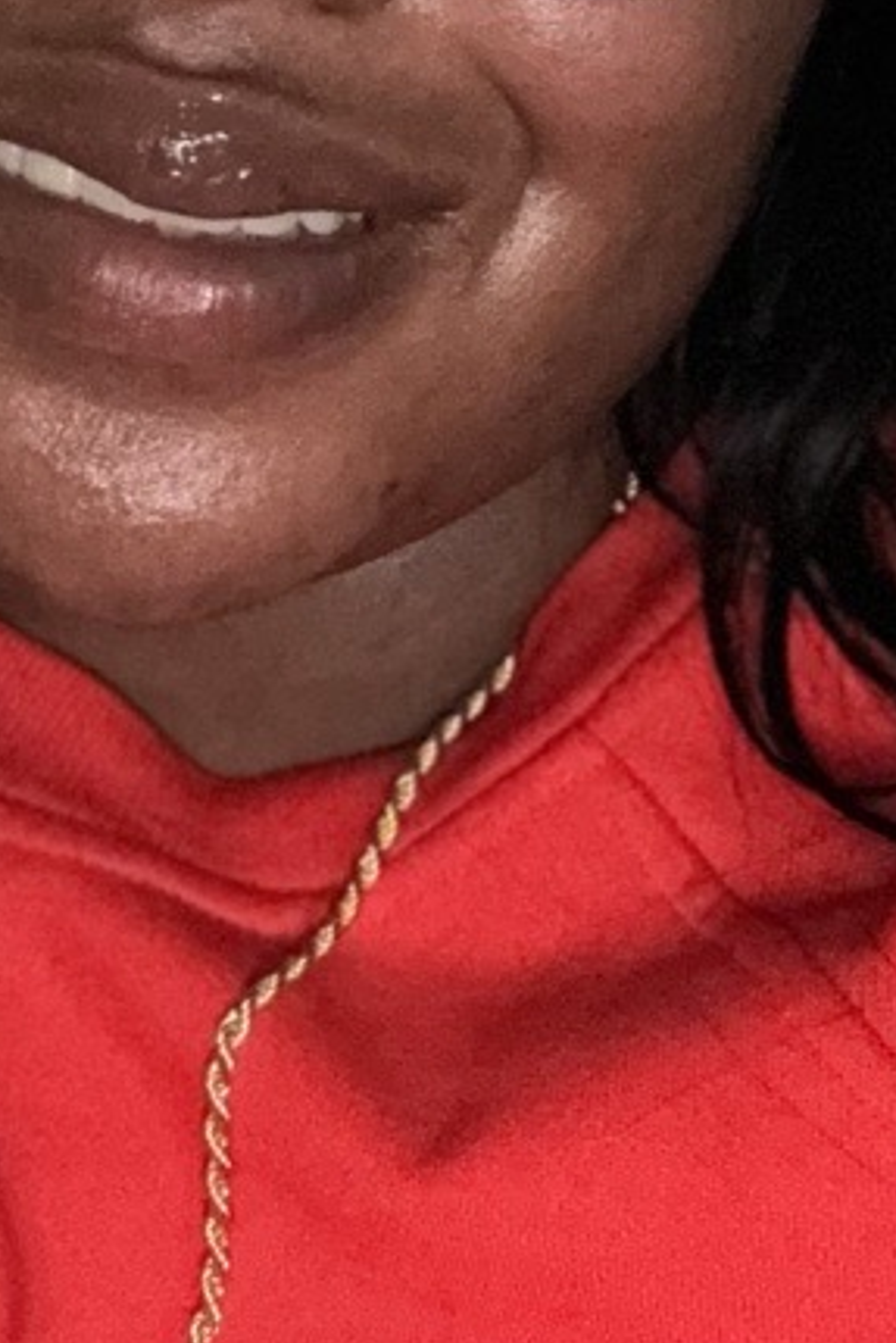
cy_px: 456
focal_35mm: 87
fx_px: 3245
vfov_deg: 23.3
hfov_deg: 15.7
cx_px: 284
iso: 320
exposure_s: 1/18
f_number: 1.9
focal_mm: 2.69
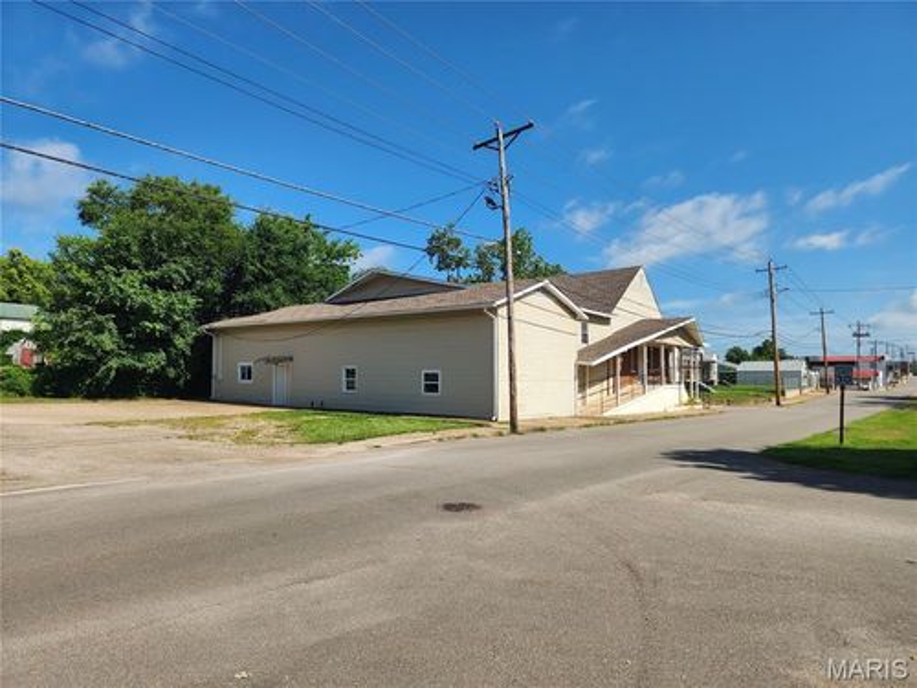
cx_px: 458
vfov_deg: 58.9
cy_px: 344
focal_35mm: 23
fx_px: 609
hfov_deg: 73.9
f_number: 1.8
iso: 12
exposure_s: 1/1013
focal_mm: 6.4
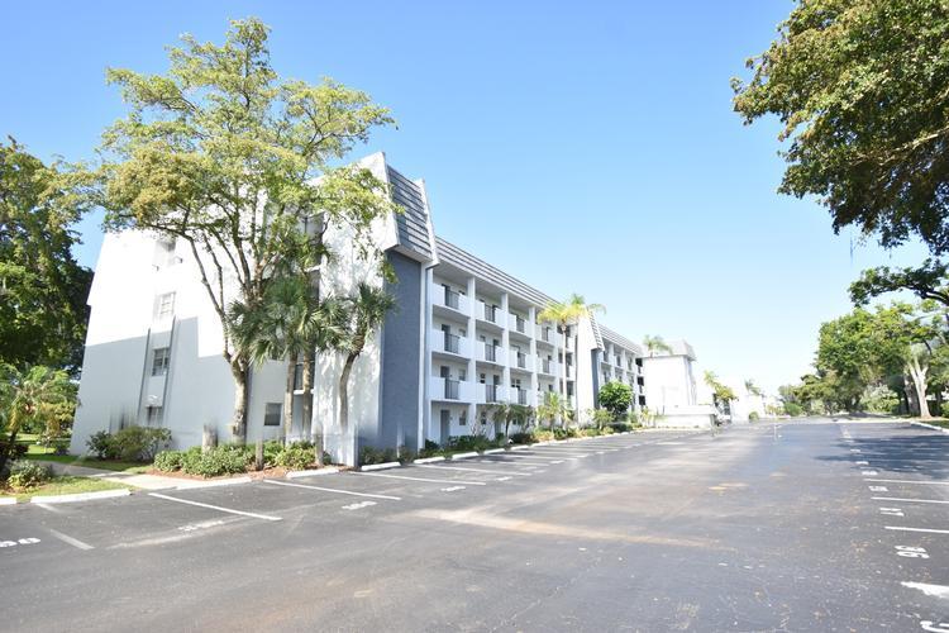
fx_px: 474
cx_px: 474
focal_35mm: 18
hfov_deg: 90.0
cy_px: 316
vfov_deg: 67.4
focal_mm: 12
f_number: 5.6
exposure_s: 1/160
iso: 100
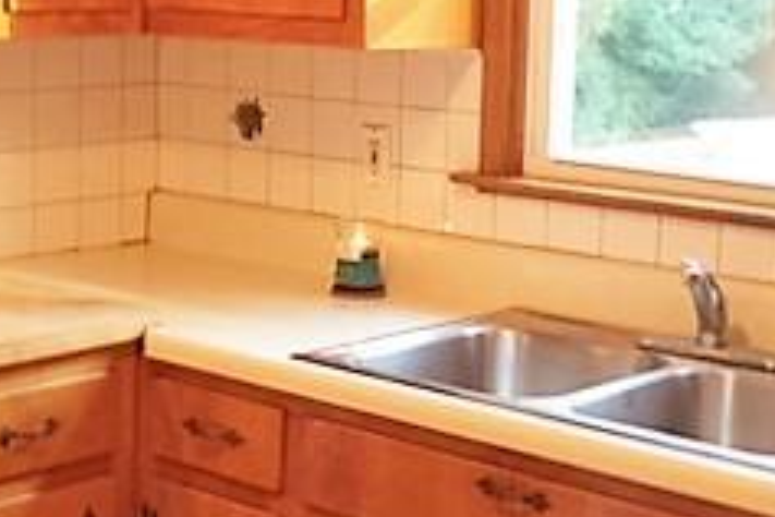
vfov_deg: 16.8
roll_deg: -2.1
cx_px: 361
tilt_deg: -7.2
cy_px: 175
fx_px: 1744
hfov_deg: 25.1
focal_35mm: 81
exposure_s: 1/15
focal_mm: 4.15
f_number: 2.2
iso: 64
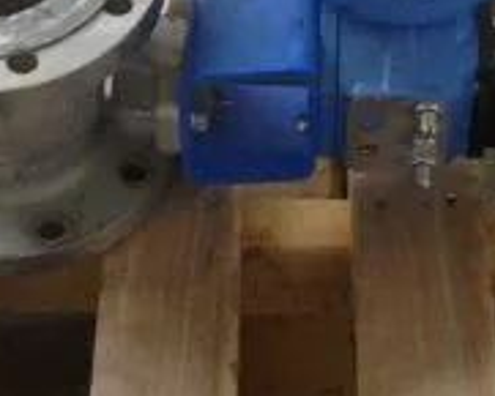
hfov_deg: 15.9
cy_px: 101
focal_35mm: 121
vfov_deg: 12.7
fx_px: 1774
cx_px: 325
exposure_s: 1/20
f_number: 2.4
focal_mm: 4.28
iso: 250
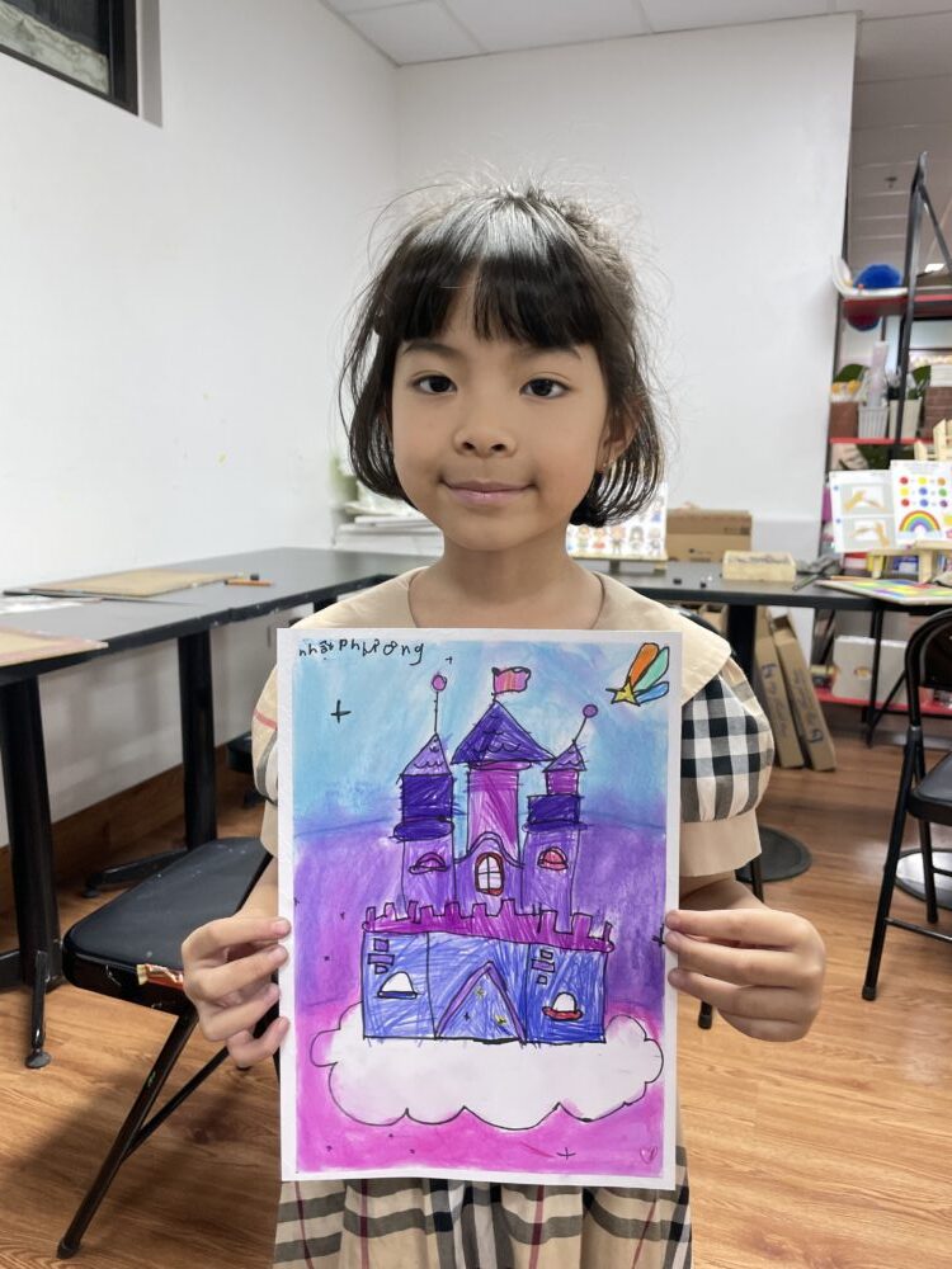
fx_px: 953
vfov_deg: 67.3
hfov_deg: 53.1
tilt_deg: -10.1
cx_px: 476
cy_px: 634
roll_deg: -1.4
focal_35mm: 26
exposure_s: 1/100
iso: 100
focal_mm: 4.2
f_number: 1.6
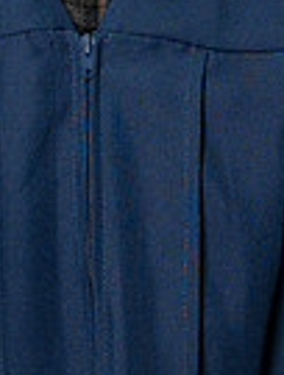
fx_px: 5291
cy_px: -77
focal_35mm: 486
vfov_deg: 4.1
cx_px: 132
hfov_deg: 3.1
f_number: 4
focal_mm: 70
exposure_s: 1/200
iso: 200
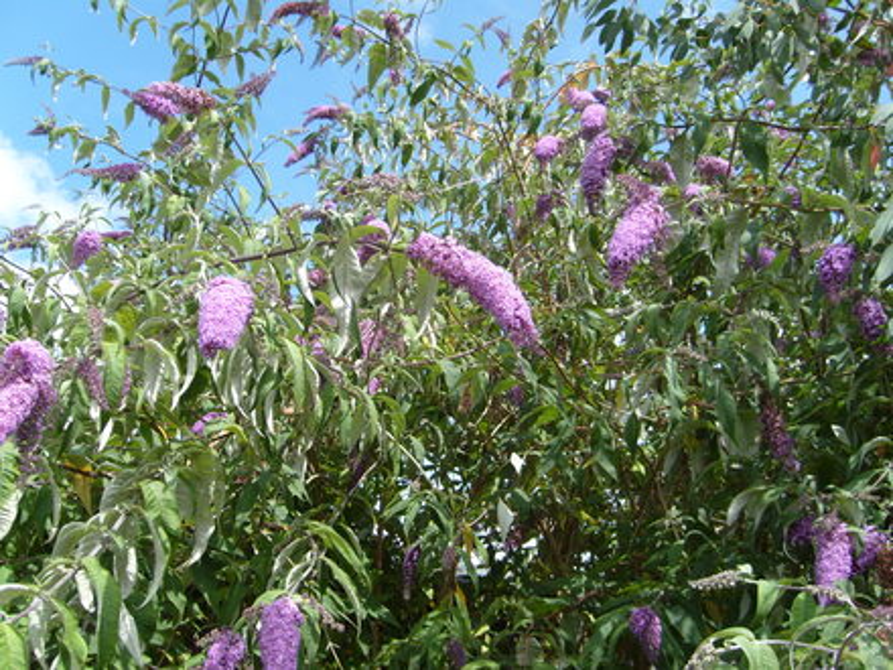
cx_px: 446
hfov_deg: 52.6
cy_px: 335
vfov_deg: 40.7
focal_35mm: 35
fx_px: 903
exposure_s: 1/180
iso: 80
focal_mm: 5.8
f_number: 7.1
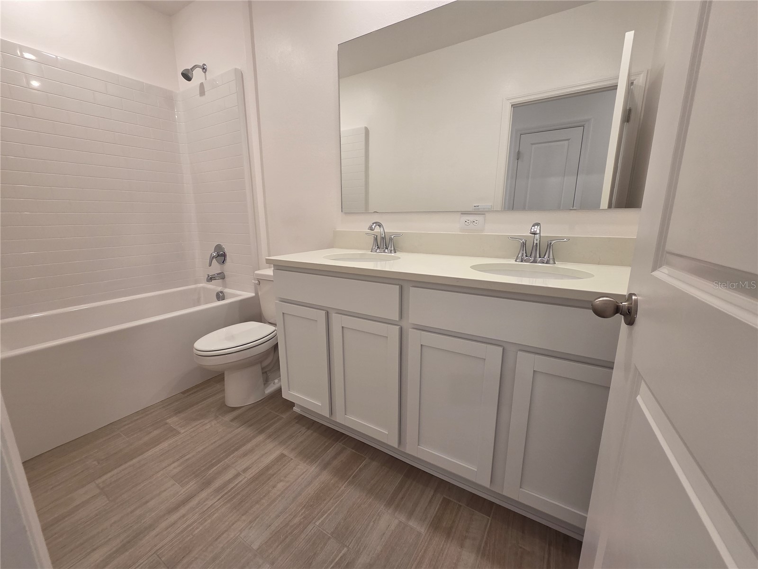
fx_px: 285
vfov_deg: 89.9
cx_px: 379
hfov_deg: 106.2
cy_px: 284
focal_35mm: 13
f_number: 2.2
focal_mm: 2.2
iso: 160
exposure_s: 1/120
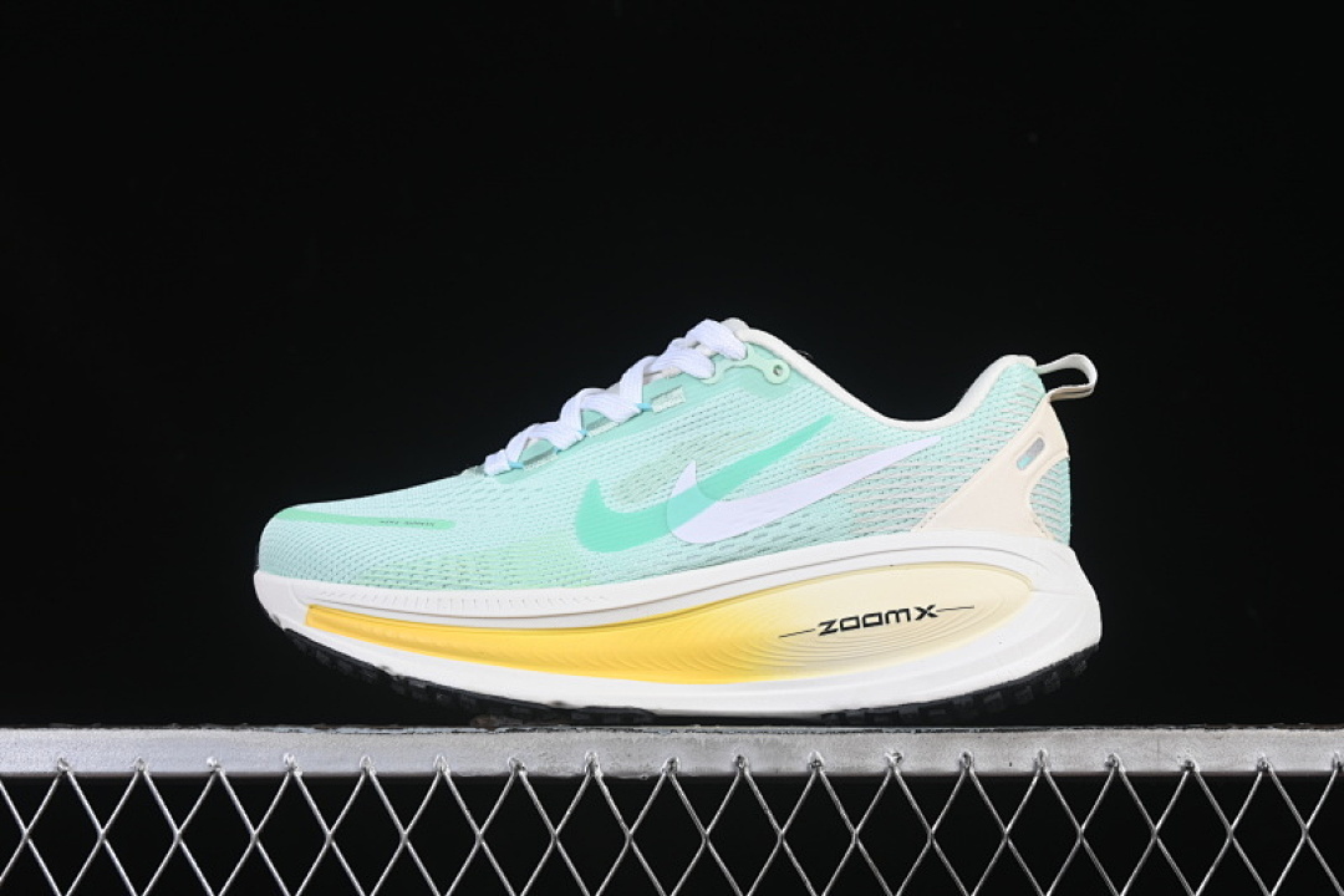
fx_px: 2800
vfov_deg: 18.2
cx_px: 672
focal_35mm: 75
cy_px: 448
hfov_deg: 27.0
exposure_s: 1/80
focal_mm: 50
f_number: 8
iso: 160
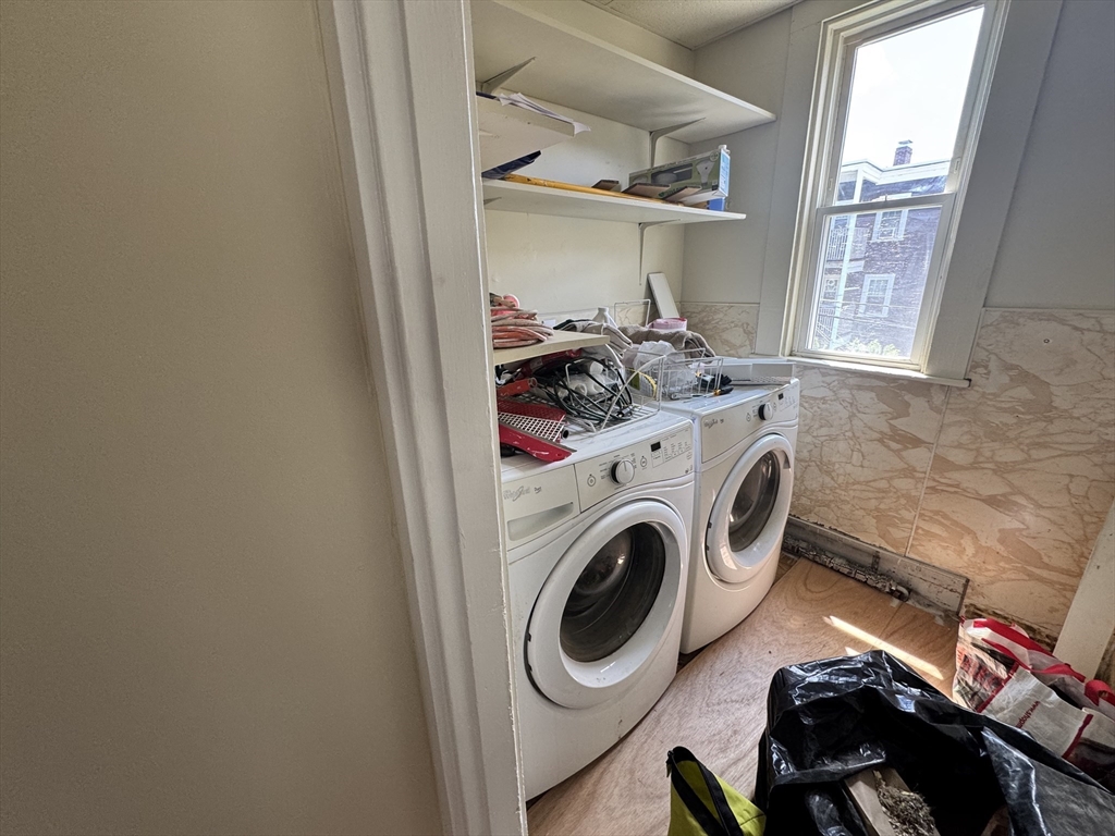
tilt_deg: -18.5
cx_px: 558
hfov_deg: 102.1
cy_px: 418
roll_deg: +0.6
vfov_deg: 85.7
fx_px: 451
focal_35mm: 14
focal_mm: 2.22
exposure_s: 1/99
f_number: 2.2
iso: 160
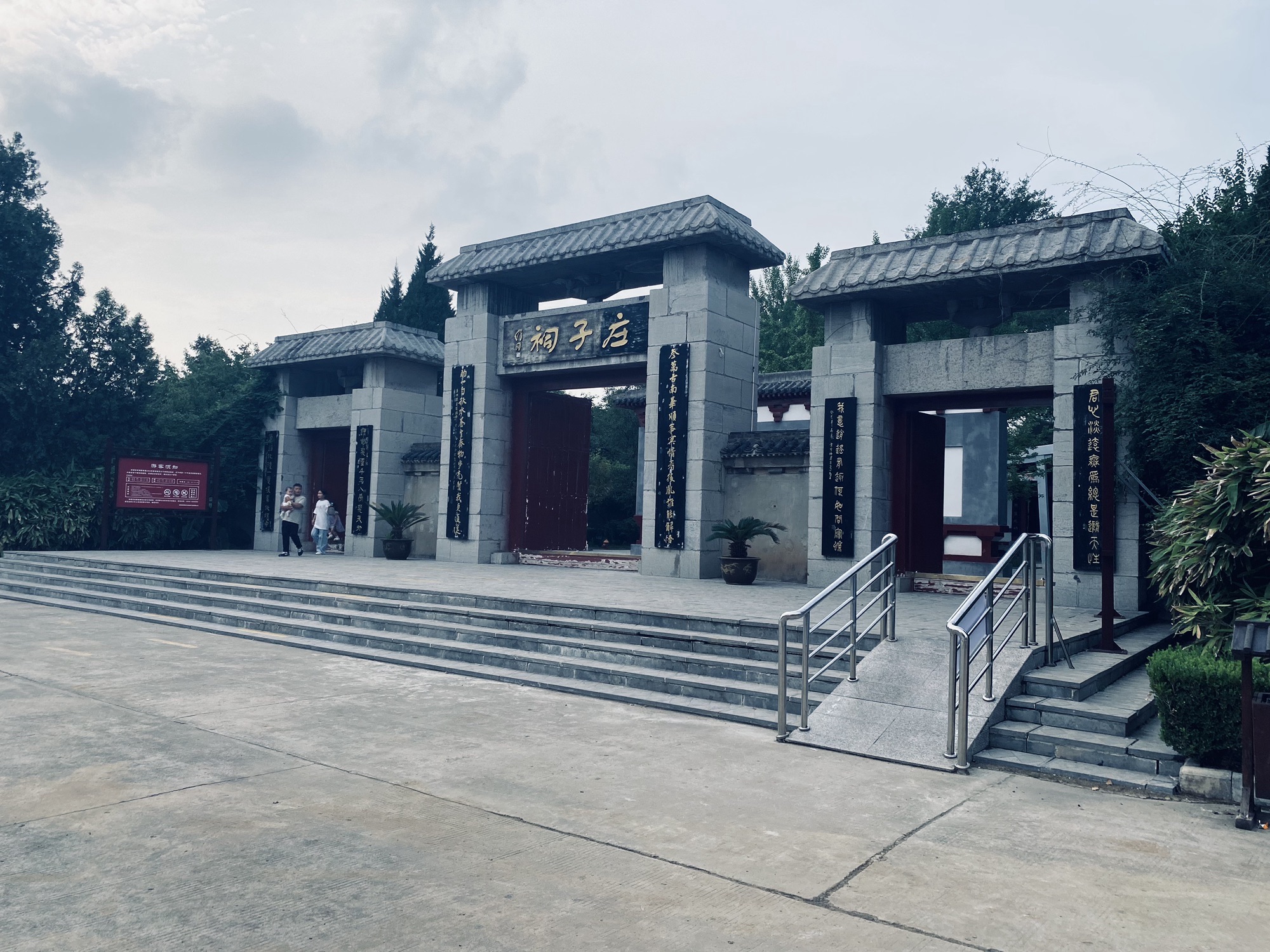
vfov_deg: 53.1
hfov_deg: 67.3
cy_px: 476
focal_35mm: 26
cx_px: 635
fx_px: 954
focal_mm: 4.25
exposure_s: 1/2571
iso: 32
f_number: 1.8
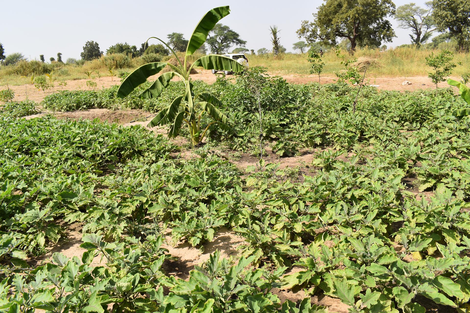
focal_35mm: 30
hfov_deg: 61.9
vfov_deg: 43.6
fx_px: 392
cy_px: 156
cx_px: 235
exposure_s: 1/320
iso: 200
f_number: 9
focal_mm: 20
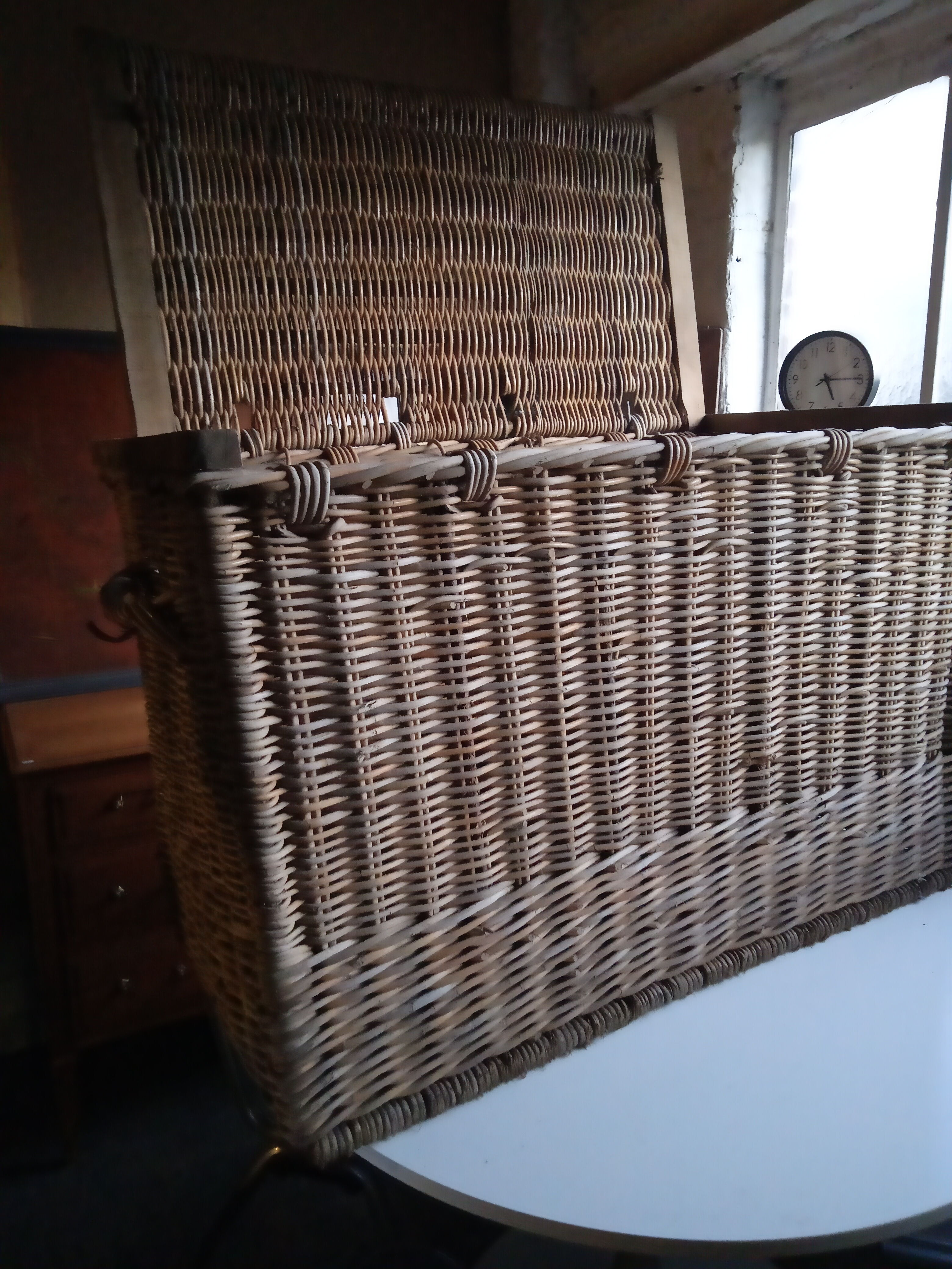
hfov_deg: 53.1
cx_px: 476
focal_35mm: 26
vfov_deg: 67.3
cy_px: 634
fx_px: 953
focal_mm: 3.46
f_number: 2.2
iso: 1218
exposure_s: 1/20
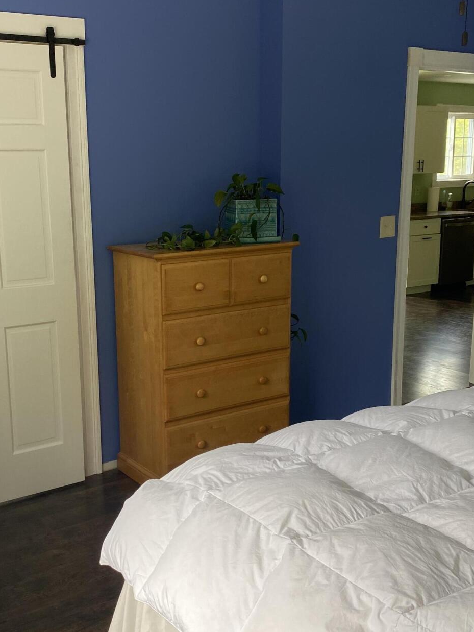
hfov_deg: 34.3
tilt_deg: -13.1
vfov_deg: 44.7
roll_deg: -0.1
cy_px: 344
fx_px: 767
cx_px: 194
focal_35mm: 42
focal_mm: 4.25
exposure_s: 1/121
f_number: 1.8
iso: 50
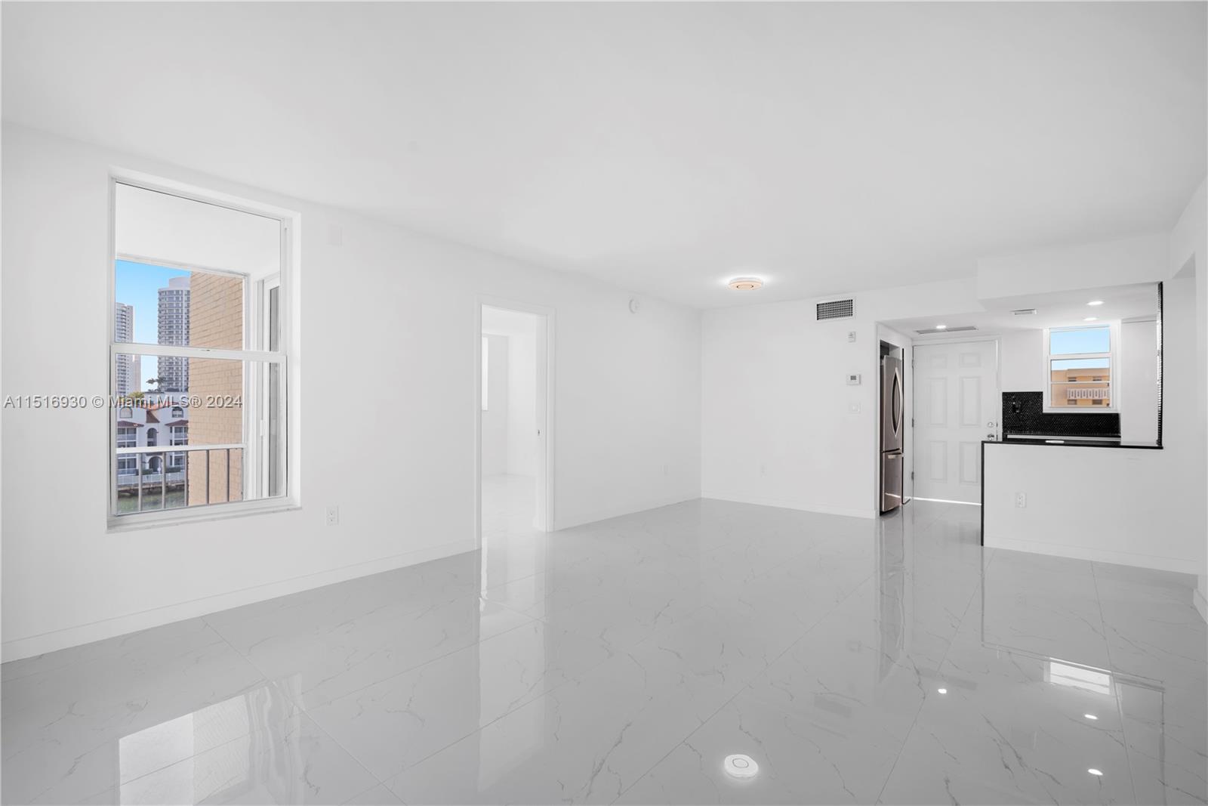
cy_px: 403
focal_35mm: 16
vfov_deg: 73.8
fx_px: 537
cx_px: 604
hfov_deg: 96.7
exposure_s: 1/15
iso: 200
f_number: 8
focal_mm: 16
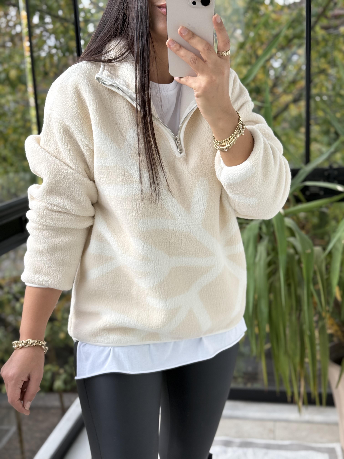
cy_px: 230
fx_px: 636
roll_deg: +3.7
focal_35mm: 48
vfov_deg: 39.7
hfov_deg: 30.3
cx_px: 172
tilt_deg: -26.5
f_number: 1.78
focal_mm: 6.76
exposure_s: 1/413
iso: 80
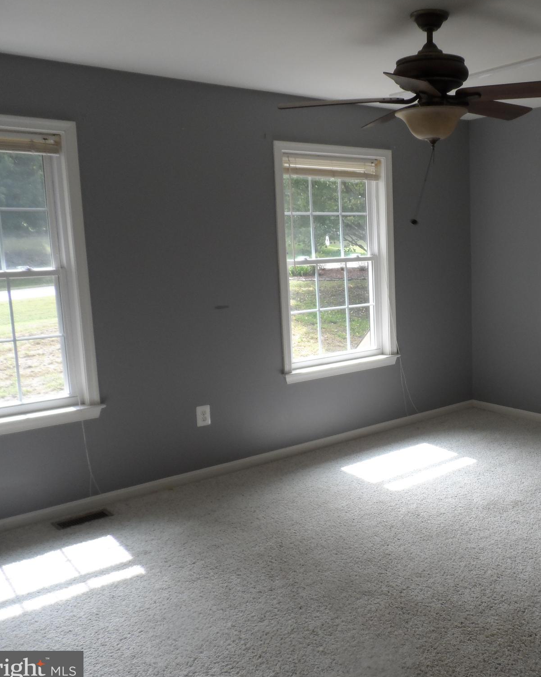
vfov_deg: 55.7
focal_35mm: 32
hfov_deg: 43.6
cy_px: 341
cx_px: 433
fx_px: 641
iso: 80
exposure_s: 1/45
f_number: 3.2
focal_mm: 4
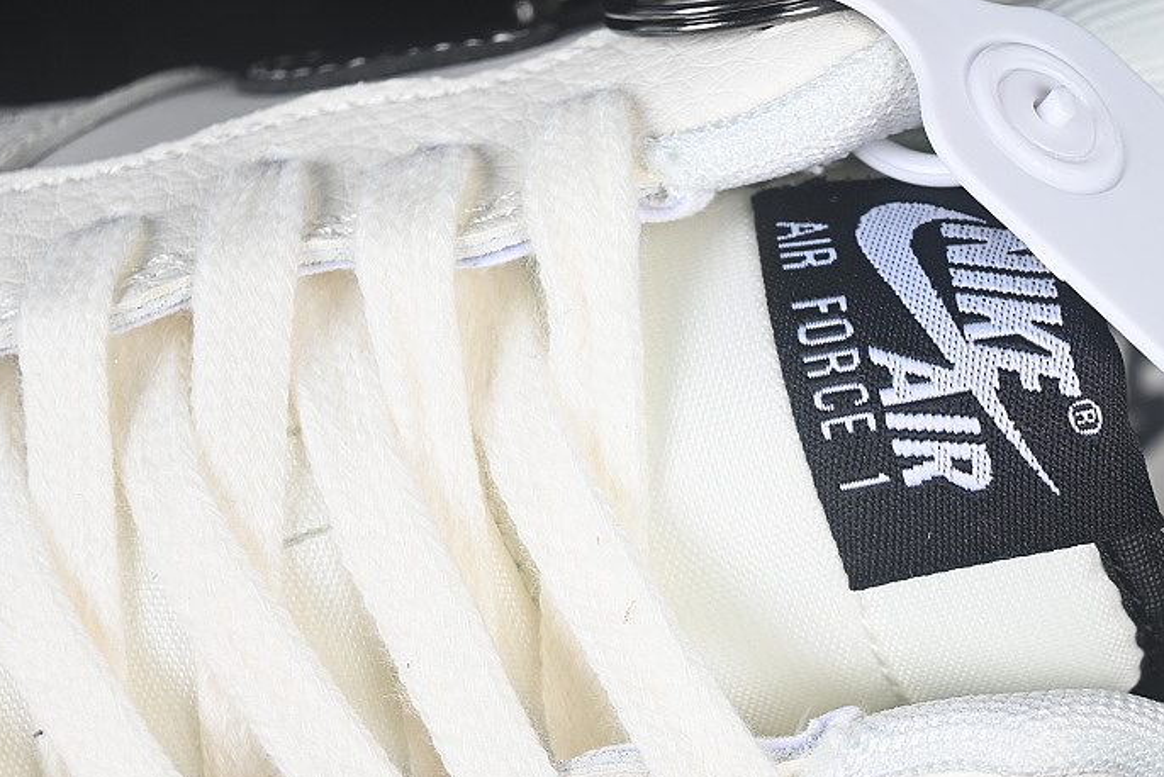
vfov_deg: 11.6
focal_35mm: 118
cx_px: 835
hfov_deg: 17.3
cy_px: 448
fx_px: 3817
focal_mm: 50
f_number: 7.1
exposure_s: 1/80
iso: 160
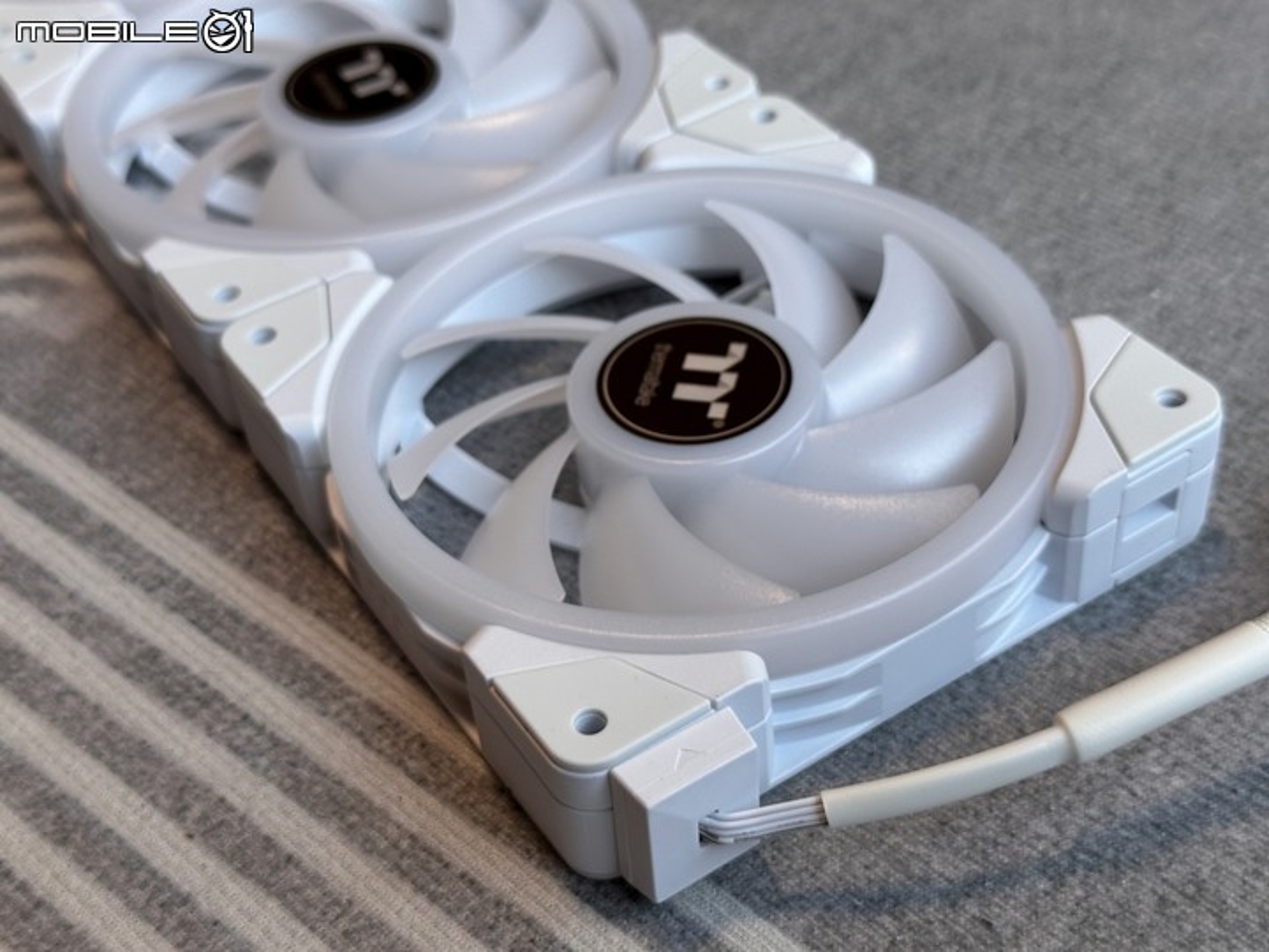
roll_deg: +6.6
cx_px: 634
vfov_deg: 30.3
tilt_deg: -42.7
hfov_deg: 39.7
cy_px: 476
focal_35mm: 48
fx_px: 1760
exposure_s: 1/121
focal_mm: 6.86
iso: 80
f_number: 1.78
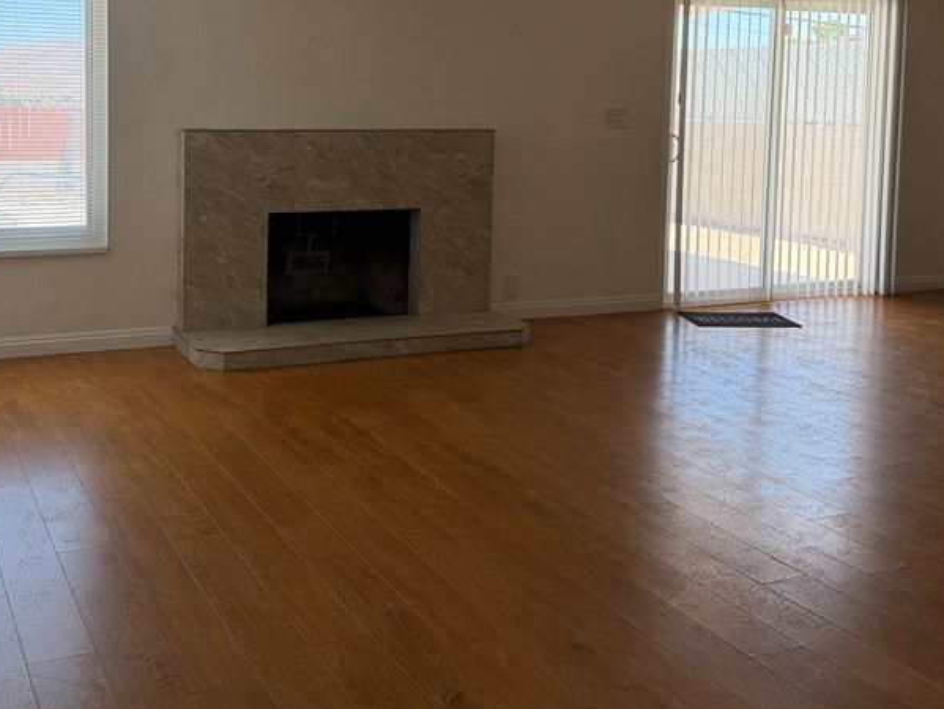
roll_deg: -0.7
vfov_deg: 34.4
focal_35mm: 41
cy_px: 175
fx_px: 1119
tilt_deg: -4.6
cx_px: 333
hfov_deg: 45.2
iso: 80
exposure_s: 1/226
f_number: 1.78
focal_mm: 6.76
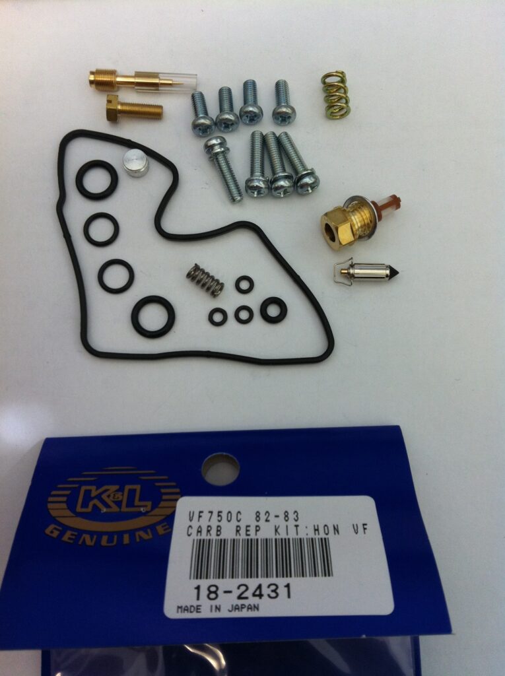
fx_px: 683
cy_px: 338
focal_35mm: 35
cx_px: 252
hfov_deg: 40.6
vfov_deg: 52.7
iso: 80
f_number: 2.8
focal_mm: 3.85
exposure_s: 1/20
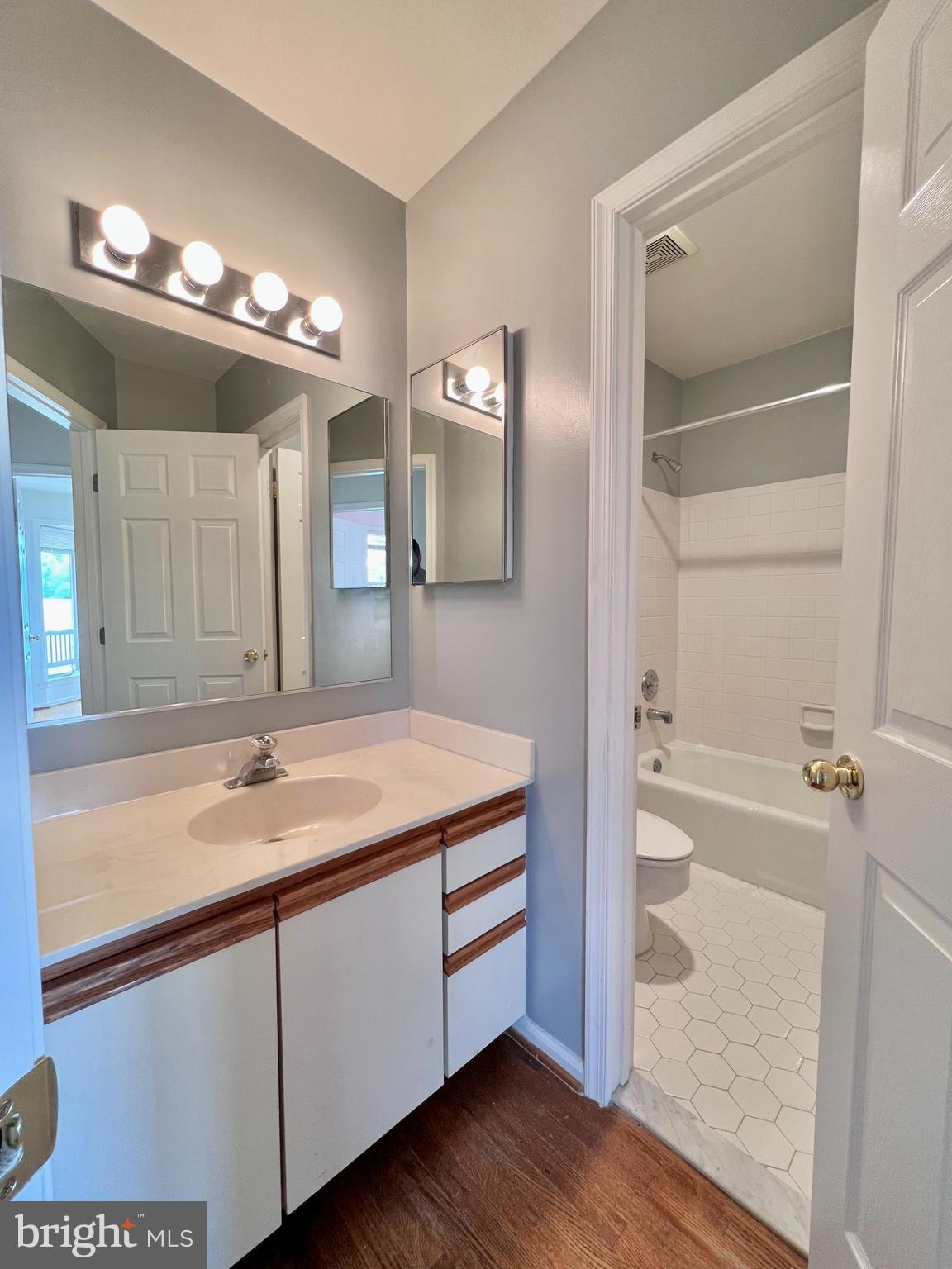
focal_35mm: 13
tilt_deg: -3.3
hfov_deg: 89.9
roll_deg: -0.3
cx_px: 476
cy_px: 634
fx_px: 477
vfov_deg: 106.2
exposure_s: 1/60
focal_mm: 1.57
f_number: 1.8
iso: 125
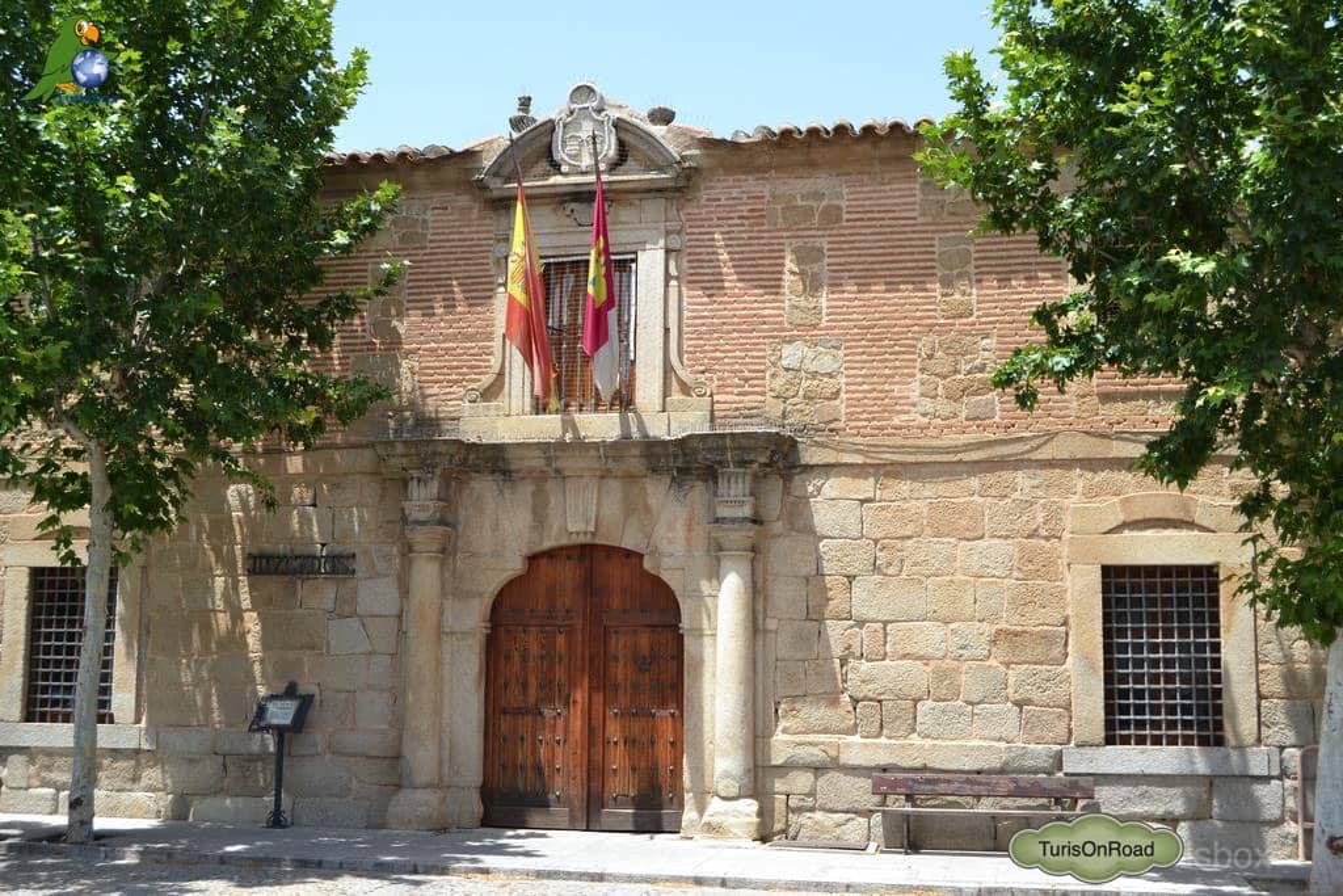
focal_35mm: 42
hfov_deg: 46.4
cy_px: 448
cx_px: 672
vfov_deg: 31.9
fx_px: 1567
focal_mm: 28
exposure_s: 1/200
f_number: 7.1
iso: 100
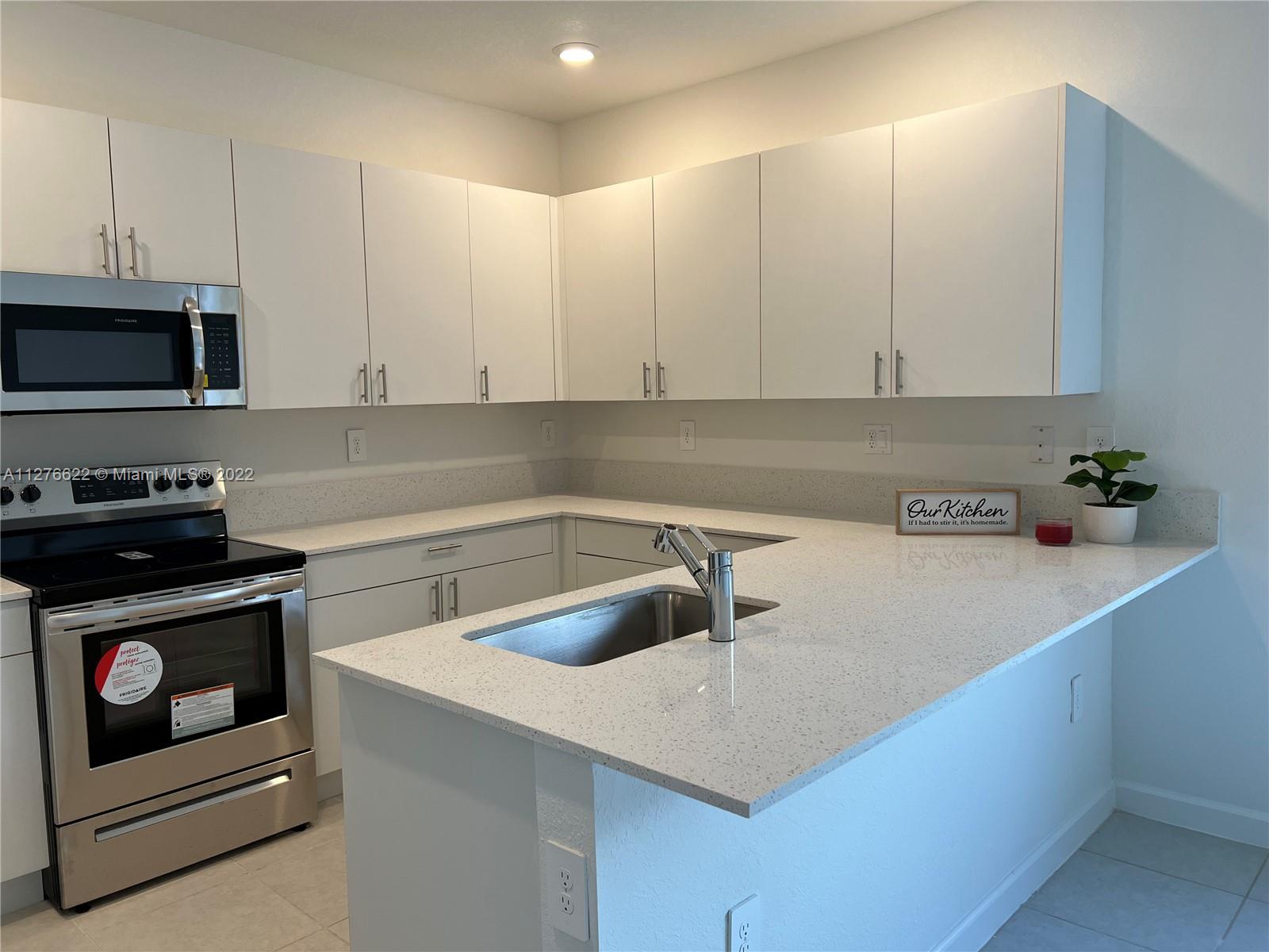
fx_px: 953
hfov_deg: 67.3
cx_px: 634
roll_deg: +1.2
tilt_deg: -4.7
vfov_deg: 53.1
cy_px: 476
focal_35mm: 26
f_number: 1.5
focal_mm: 5.7
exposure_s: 1/120
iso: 64
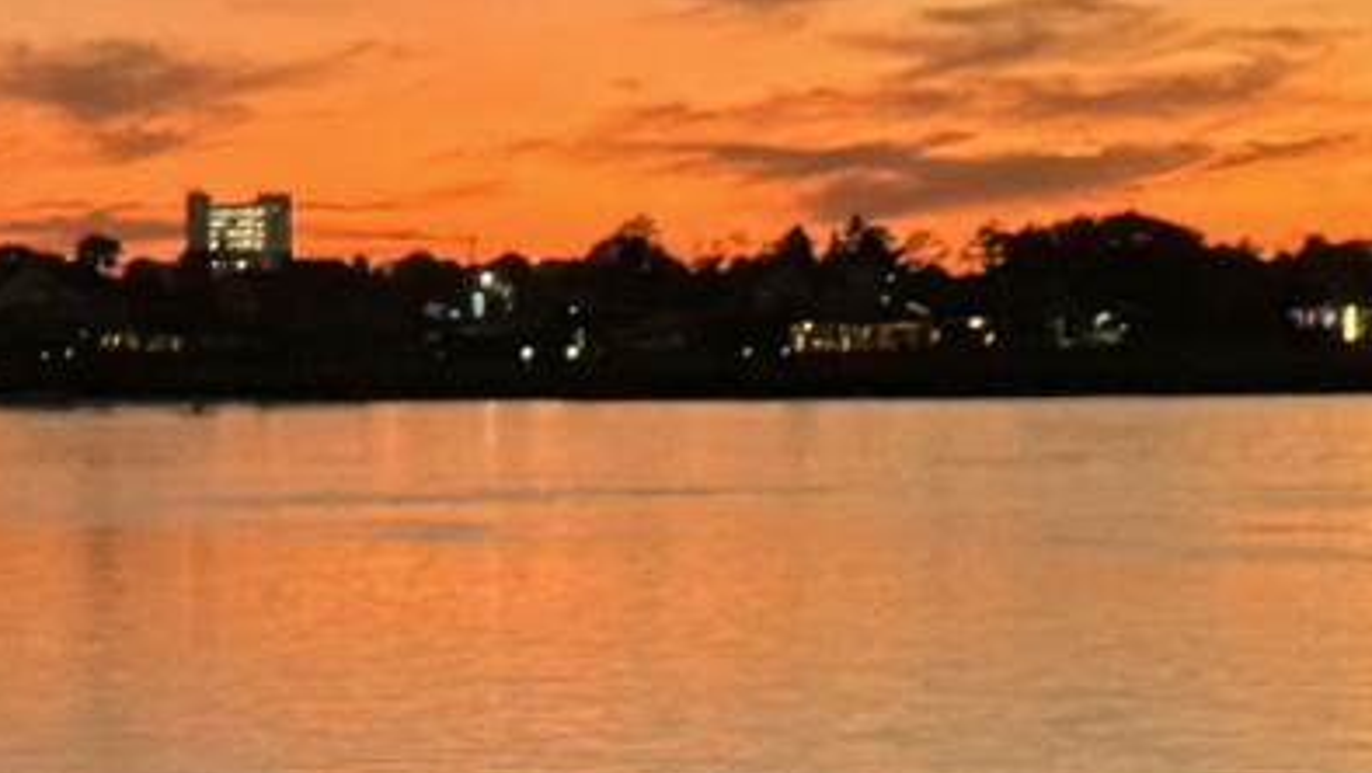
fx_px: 7243
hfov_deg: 10.7
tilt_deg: +2.4
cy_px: 7
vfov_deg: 6.1
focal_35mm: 199
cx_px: -31
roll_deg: +0.9
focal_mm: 6.76
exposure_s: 1/44
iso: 800
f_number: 1.78
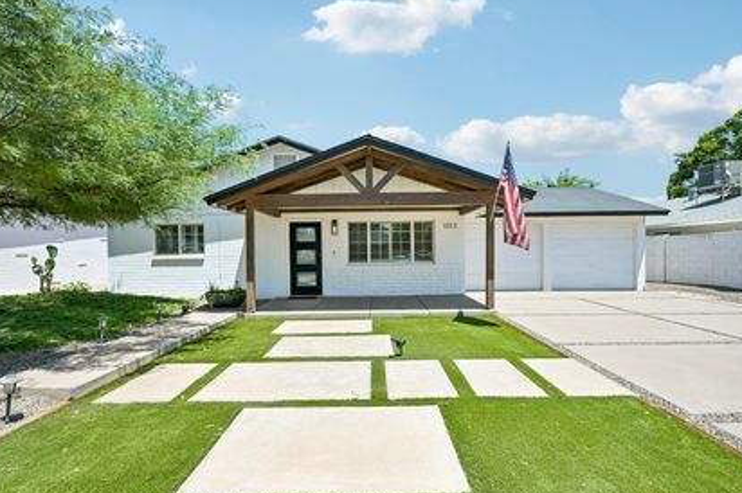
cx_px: 376
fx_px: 350
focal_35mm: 17
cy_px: 256
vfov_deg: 70.3
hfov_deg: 93.3
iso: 640
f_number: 8
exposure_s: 1/2000
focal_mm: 14
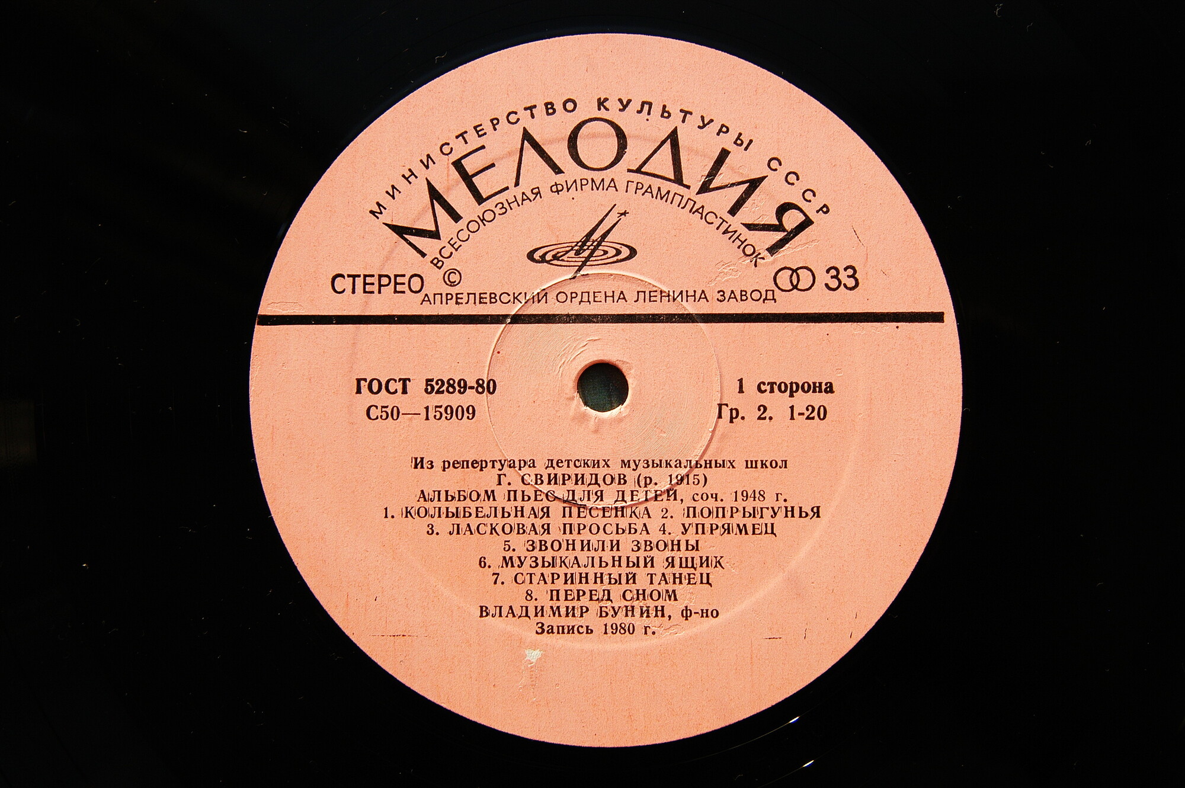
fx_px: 1727
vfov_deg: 25.7
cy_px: 394
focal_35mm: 52
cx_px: 592
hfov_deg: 37.9
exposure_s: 1/200
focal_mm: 35
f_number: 7.1
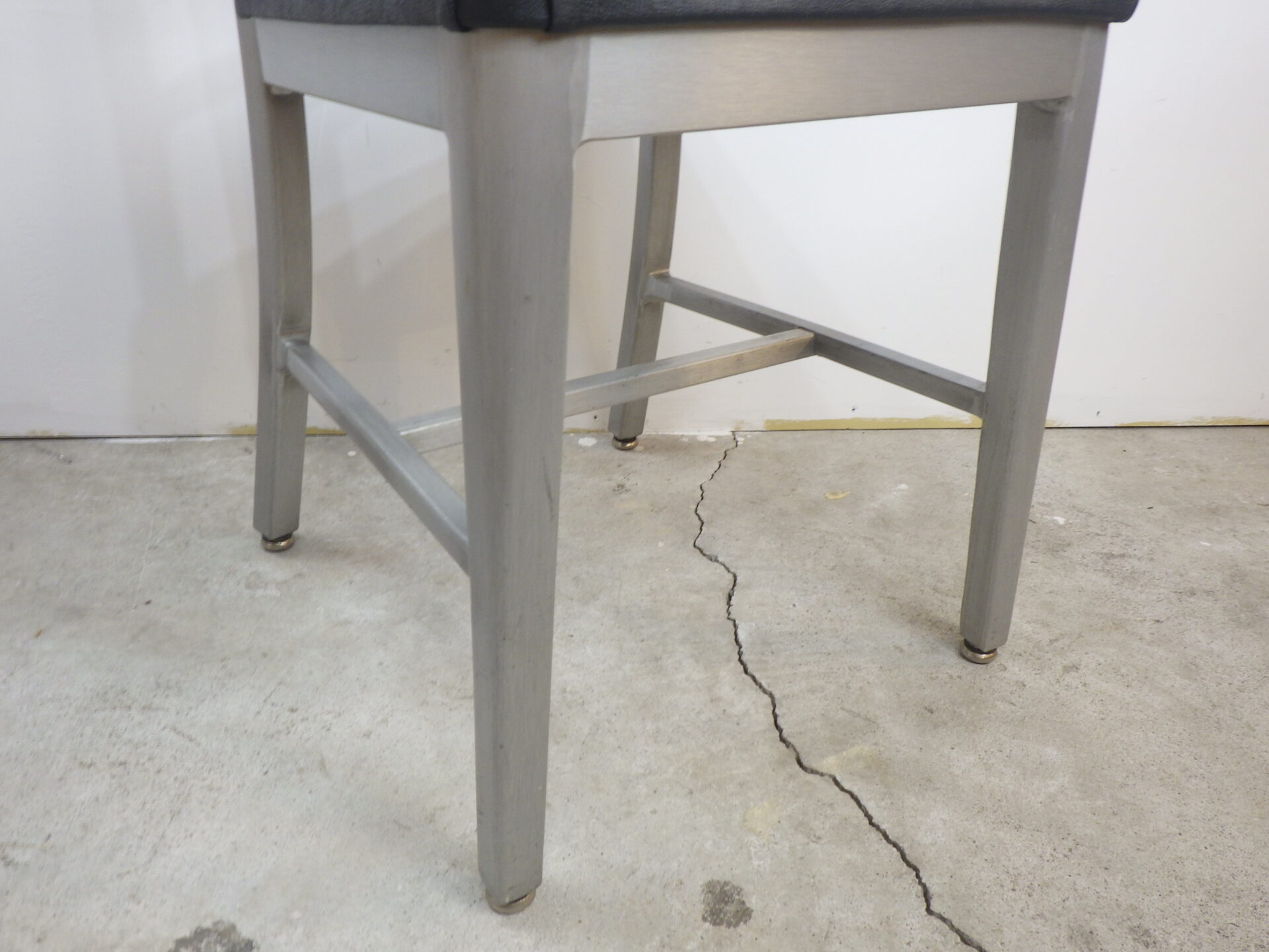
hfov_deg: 63.4
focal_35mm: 28
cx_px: 634
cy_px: 476
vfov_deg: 49.7
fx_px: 1026
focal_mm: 5
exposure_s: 1/13
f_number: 3.5
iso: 125
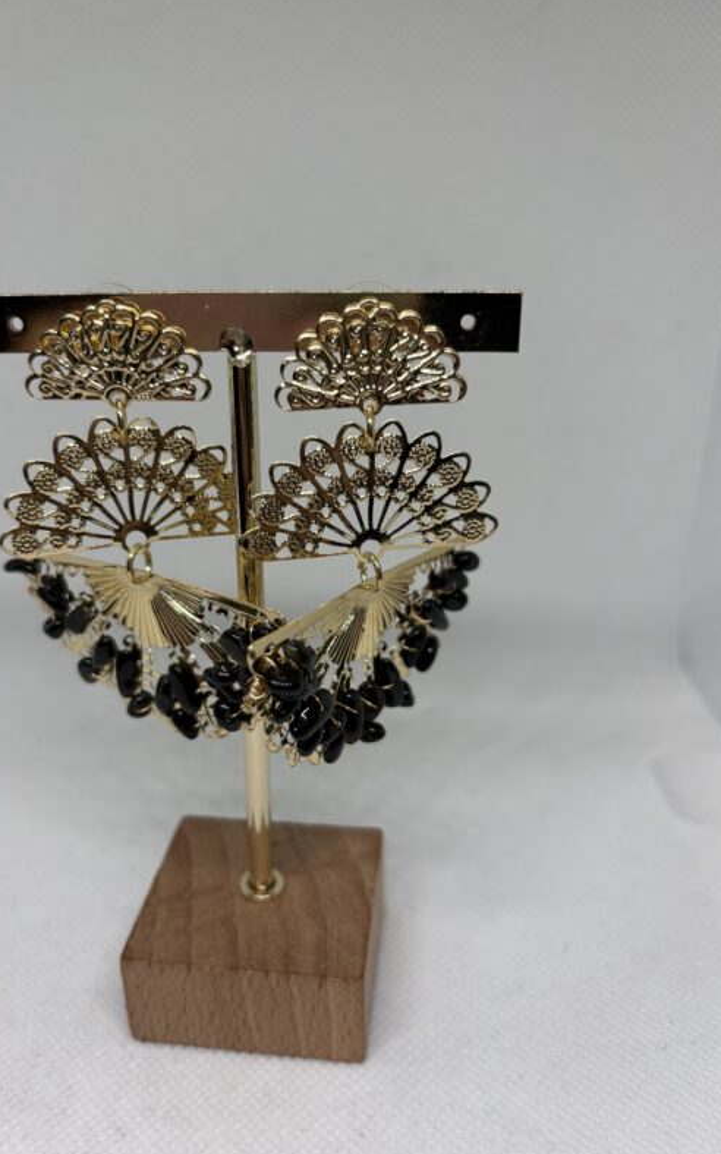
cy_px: 578
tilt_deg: -23.3
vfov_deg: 66.5
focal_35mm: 28
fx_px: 880
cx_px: 309
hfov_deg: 44.4
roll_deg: +1.4
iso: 40
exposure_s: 1/193
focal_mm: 5.96
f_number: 1.6
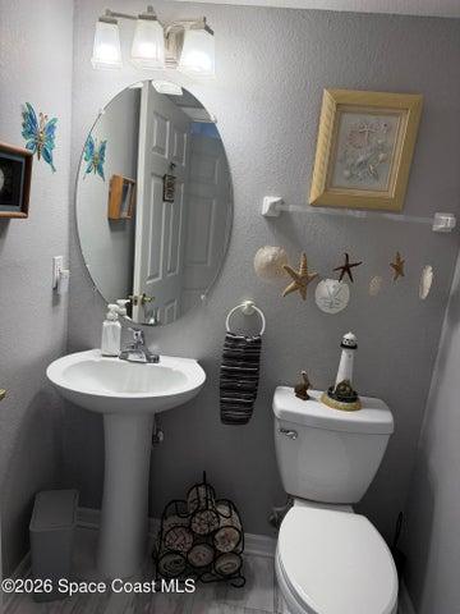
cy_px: 307
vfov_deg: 71.6
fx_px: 425
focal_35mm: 24
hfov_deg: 56.8
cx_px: 230
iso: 200
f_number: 1.78
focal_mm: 6.76
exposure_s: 1/230
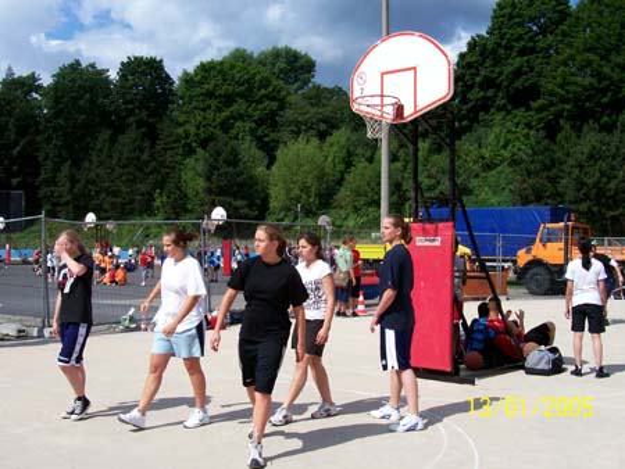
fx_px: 759
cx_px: 312
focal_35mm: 42
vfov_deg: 34.4
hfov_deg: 44.8
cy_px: 234
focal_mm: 7
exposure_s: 1/572
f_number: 5.6
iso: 80
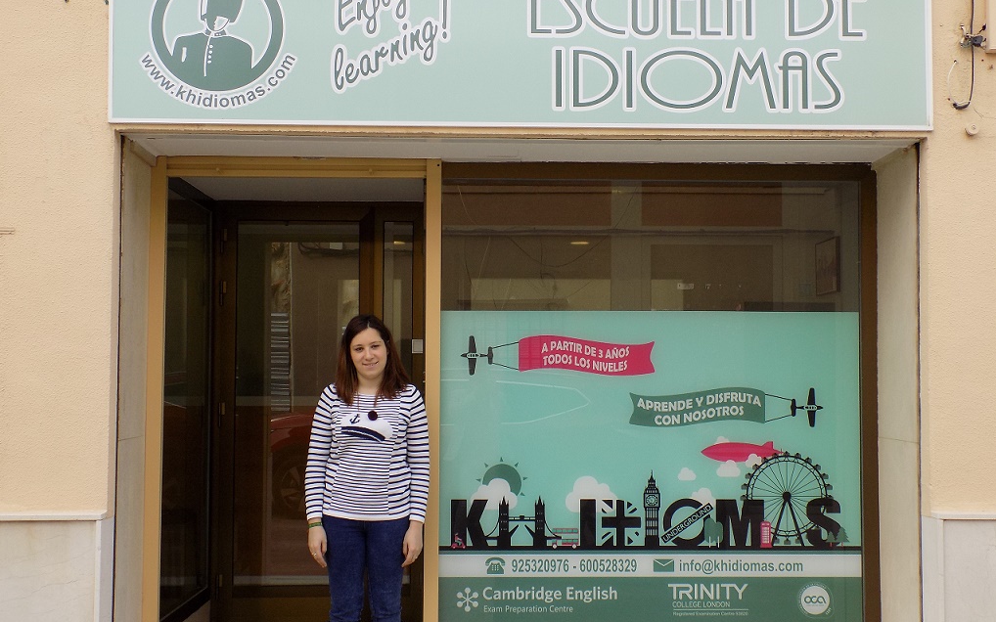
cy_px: 345
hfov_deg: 45.3
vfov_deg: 29.2
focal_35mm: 44
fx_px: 1194
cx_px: 497
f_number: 3.6
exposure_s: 1/160
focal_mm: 7.3
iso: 80
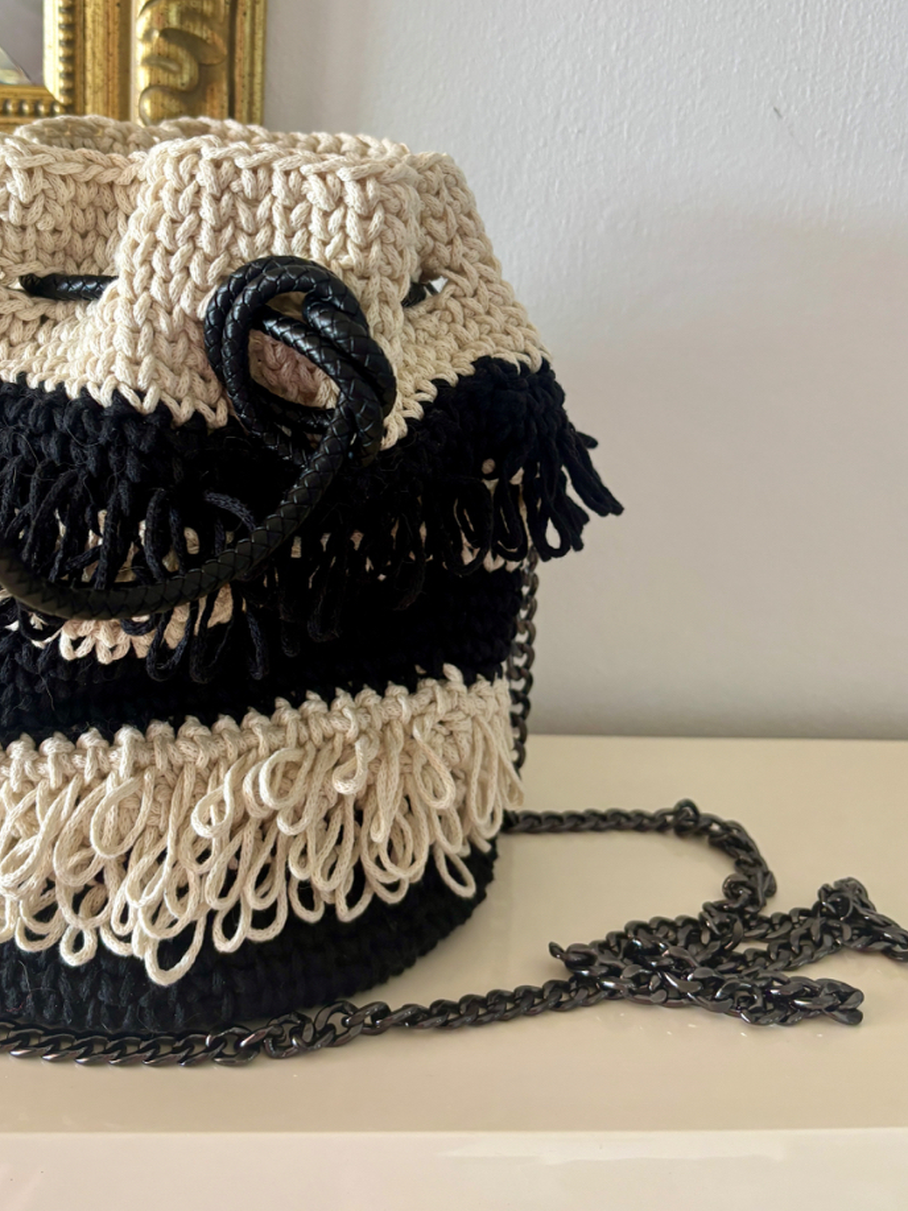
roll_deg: -3.0
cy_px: 479
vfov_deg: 53.6
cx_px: 351
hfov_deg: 41.5
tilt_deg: -14.1
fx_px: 1190
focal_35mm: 34
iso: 200
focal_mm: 5.96
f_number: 1.6
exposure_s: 1/60
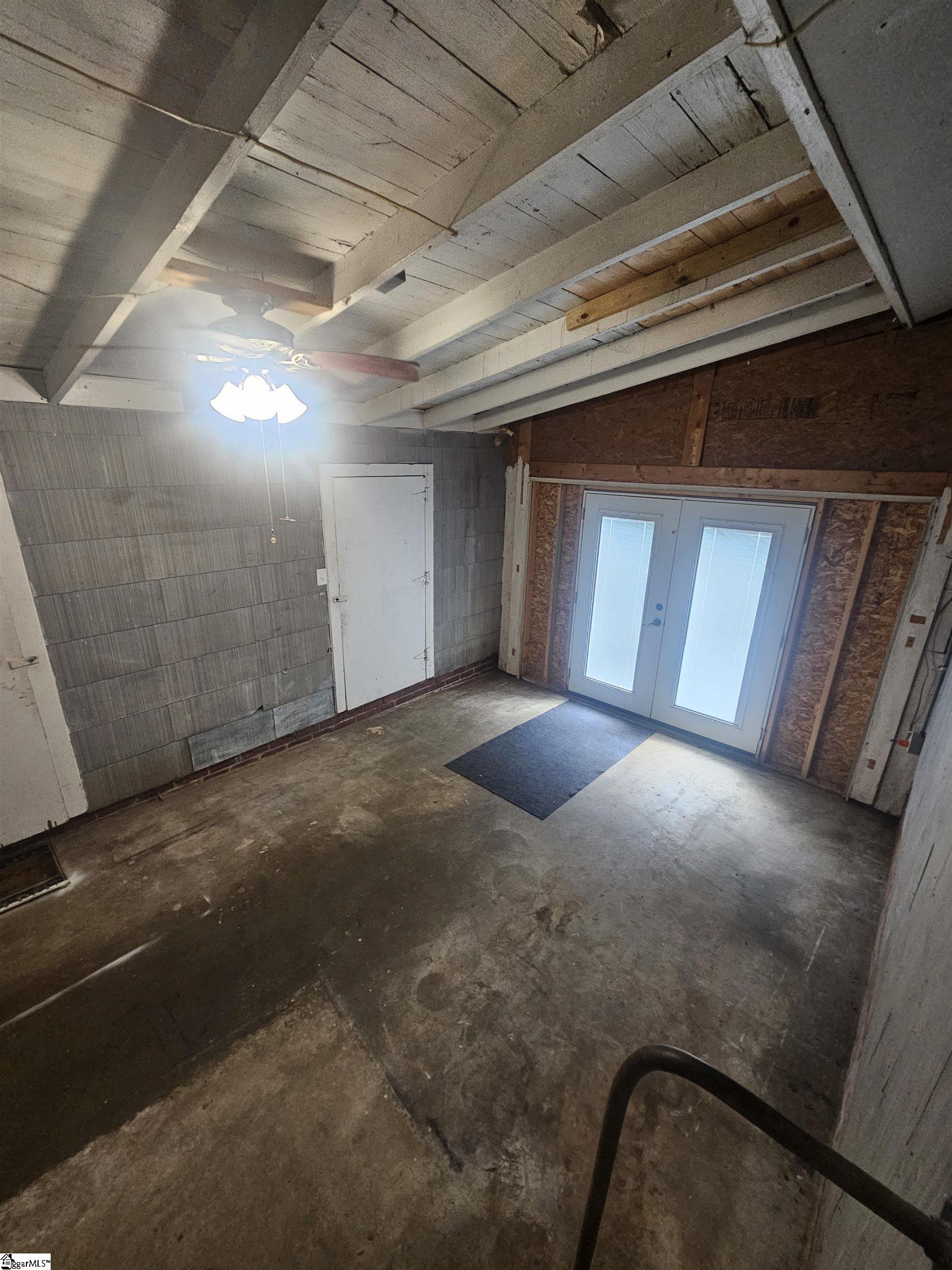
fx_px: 477
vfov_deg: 106.2
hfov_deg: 89.9
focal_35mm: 13
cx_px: 476
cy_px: 635
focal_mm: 2.2
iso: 400
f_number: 2.2
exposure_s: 1/30
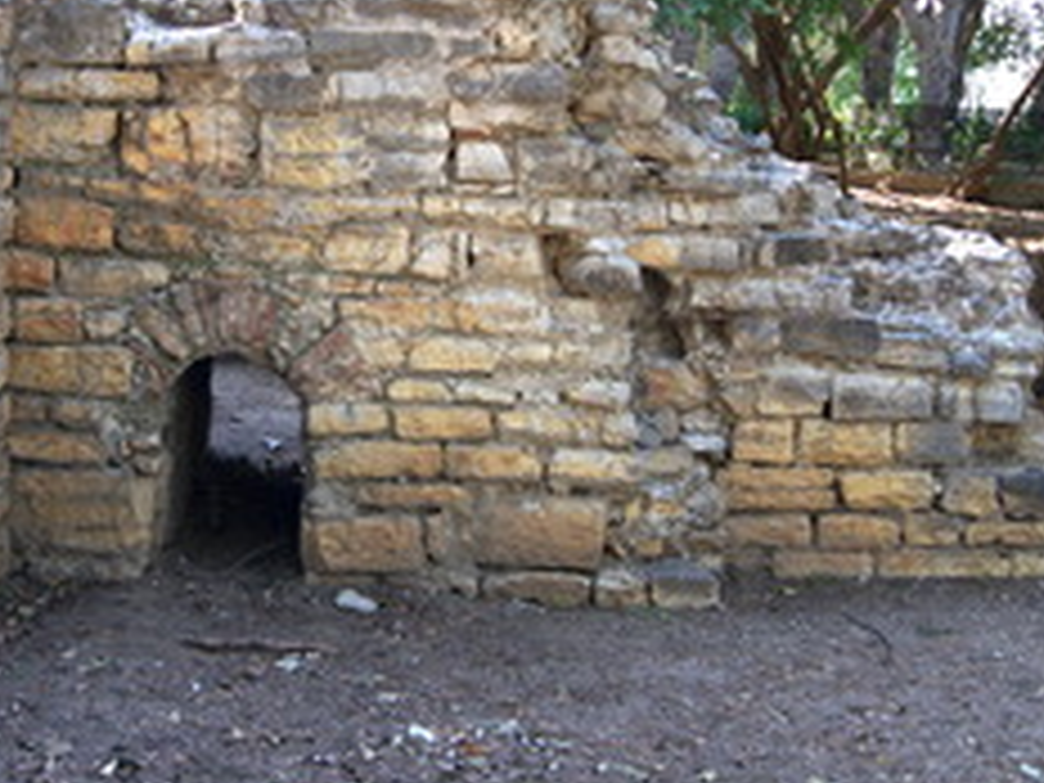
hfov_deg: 34.7
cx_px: 380
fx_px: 1659
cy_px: 288
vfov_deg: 26.5
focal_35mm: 55
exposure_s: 1/100
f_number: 5
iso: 200
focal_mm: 22
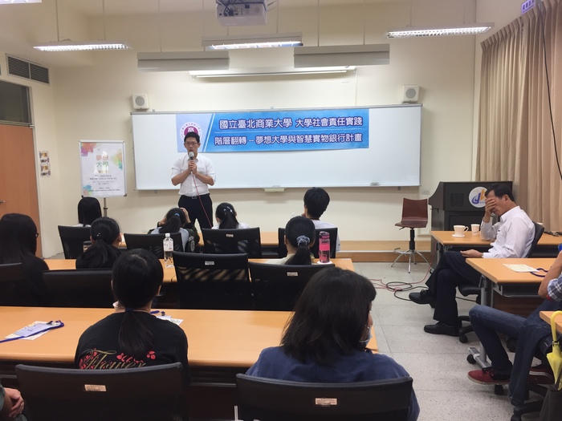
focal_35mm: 29
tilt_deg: -6.0
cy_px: 210
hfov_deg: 61.7
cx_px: 281
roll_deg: +0.5
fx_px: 471
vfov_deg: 48.2
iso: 32
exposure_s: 1/40
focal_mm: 4.15
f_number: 2.2
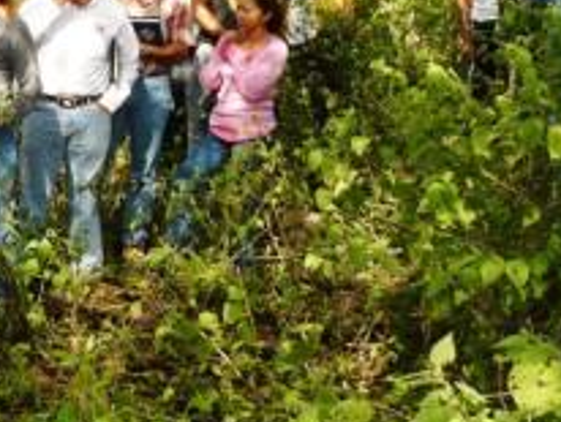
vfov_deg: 19.3
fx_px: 1233
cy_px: 114
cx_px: -19
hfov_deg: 24.3
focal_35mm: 76
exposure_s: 1/400
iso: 100
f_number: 2.8
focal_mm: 5.8
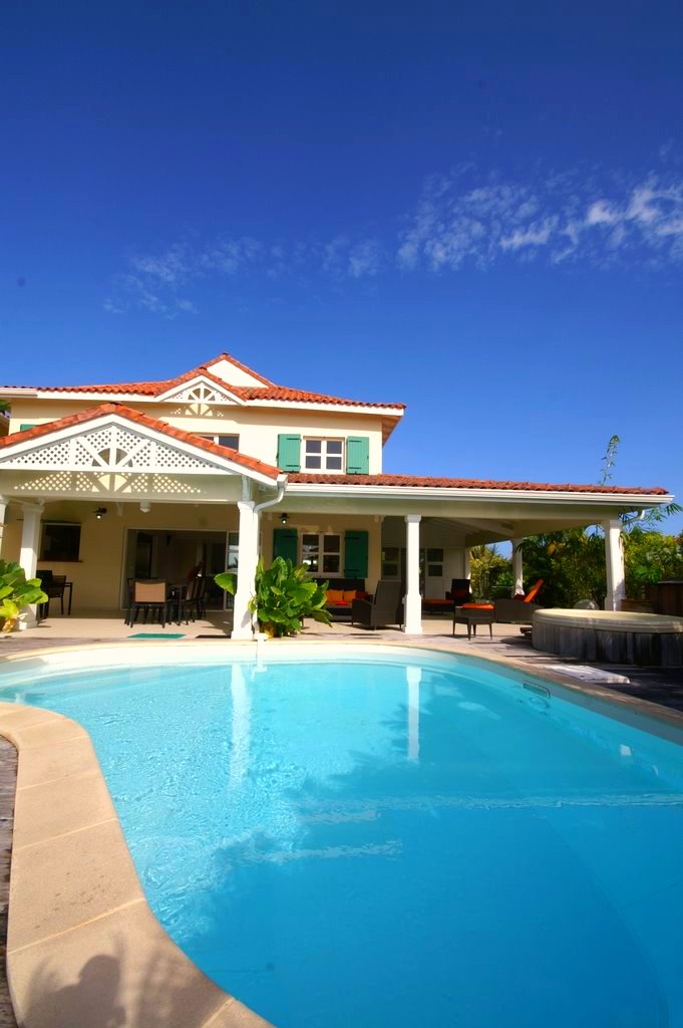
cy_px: 514
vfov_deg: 100.4
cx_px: 342
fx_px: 428
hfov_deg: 77.2
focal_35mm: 15
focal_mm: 10
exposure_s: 1/125
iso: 100
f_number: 16
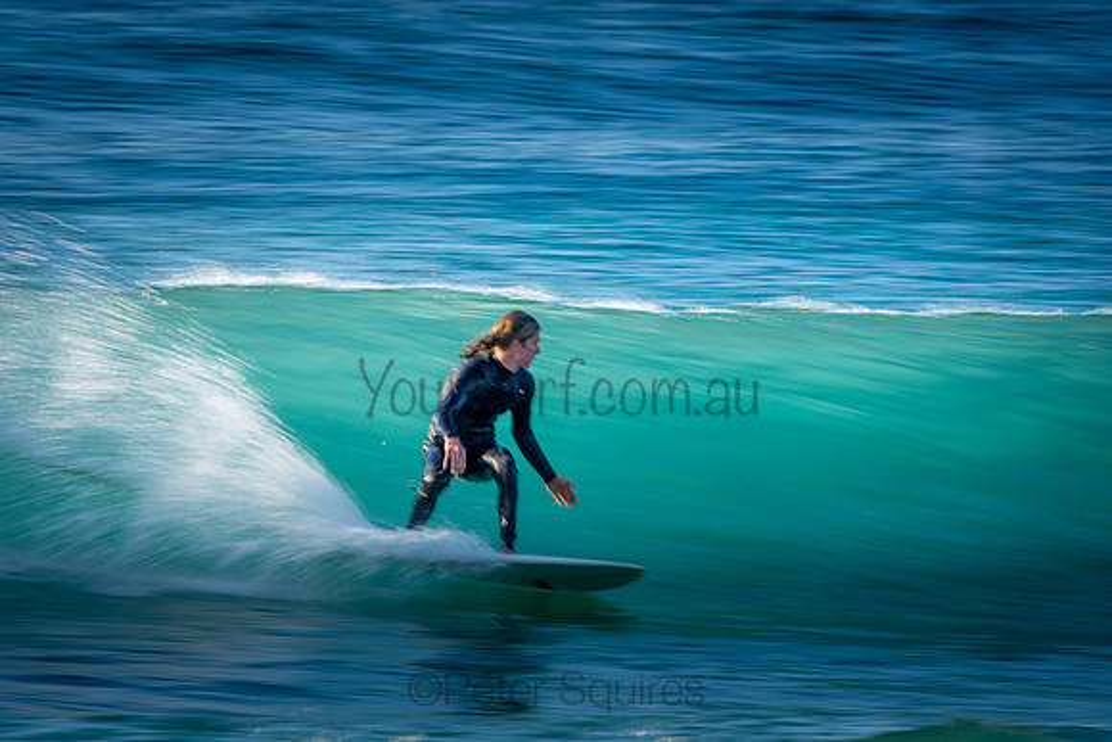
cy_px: 371
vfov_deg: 1.8
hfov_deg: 2.7
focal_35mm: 750
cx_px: 556
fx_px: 23171
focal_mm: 500
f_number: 16
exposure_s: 1/30
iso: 100
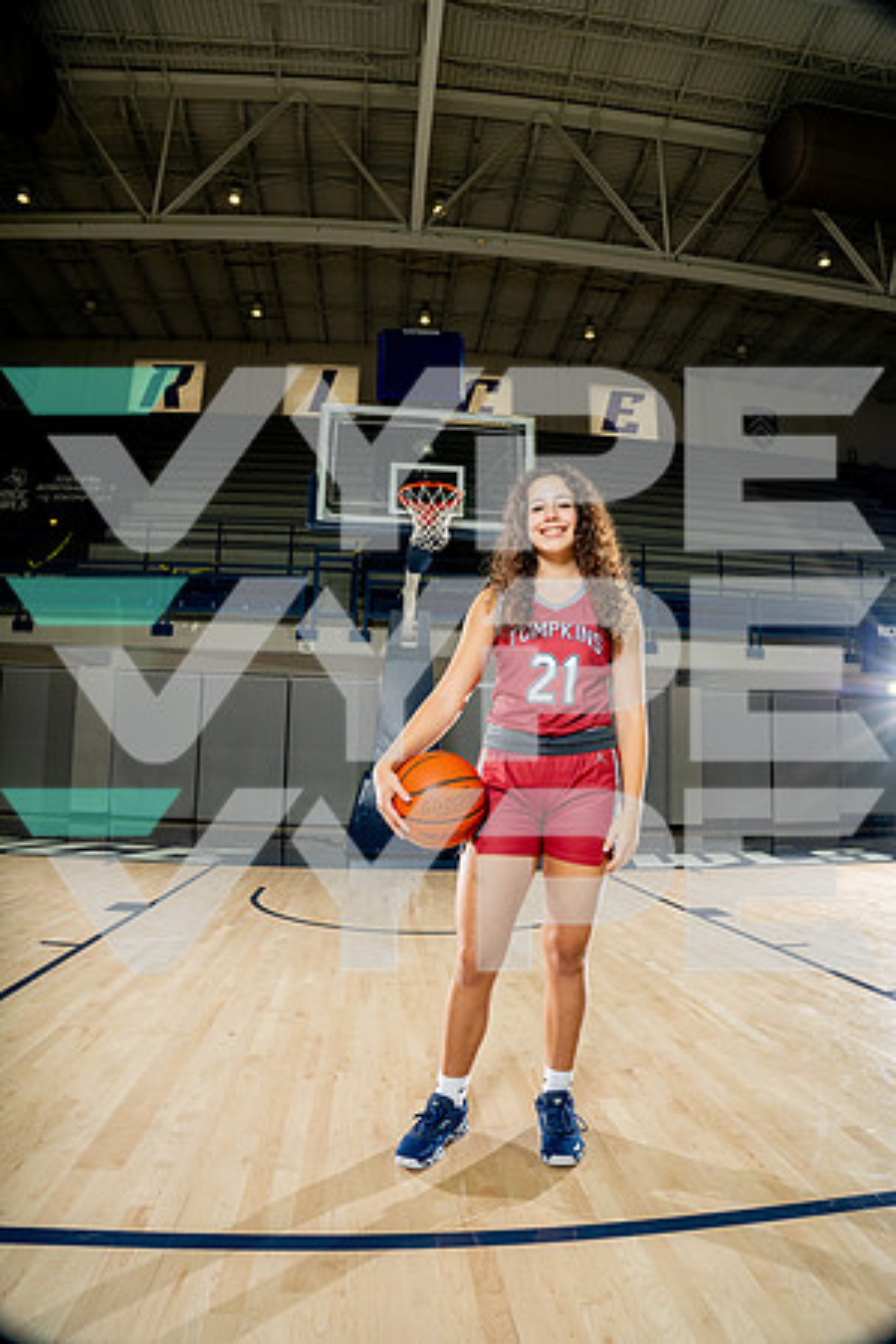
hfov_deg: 61.9
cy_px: 672
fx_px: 747
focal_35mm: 20
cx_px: 448
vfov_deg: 84.0
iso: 640
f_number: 8
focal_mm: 20
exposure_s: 1/250
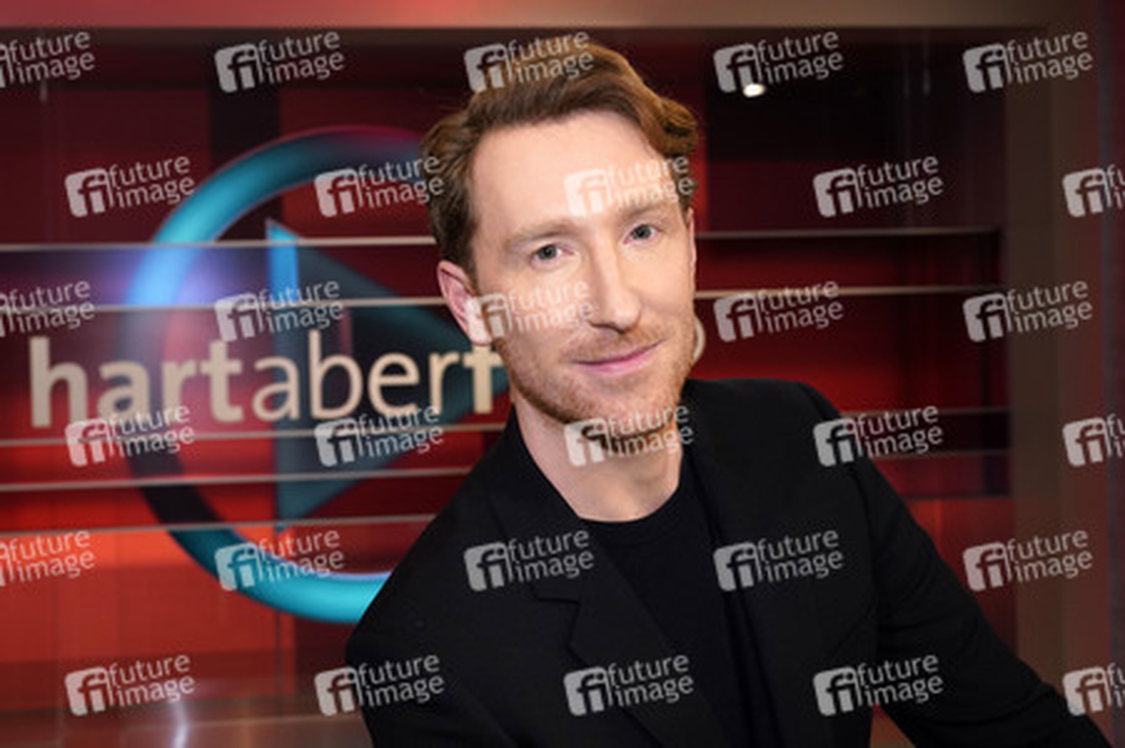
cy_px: 374
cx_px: 562
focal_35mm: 37
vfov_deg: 35.9
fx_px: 1155
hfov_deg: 51.9
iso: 1600
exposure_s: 1/125
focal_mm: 37
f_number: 5.6
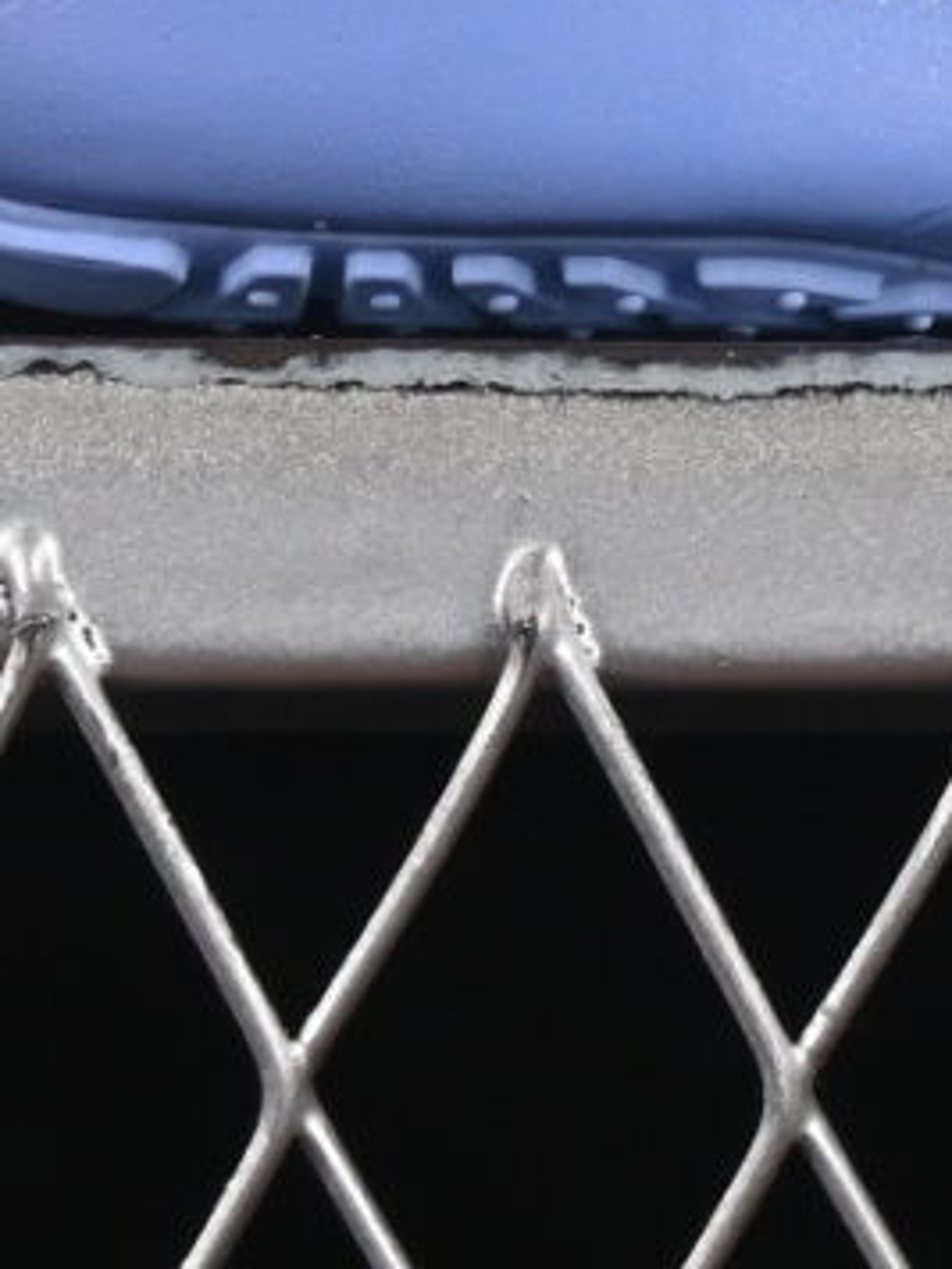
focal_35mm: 518
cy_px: -1563
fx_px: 18995
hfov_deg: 2.8
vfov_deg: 3.8
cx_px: 2282
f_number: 8
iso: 160
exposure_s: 1/60
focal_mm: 50
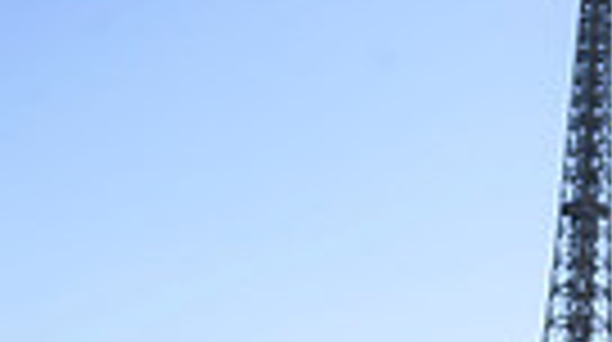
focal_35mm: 120
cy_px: 873
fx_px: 1944
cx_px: 603
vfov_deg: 8.9
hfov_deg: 17.5
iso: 320
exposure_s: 1/1600
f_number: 5.6
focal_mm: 34.5
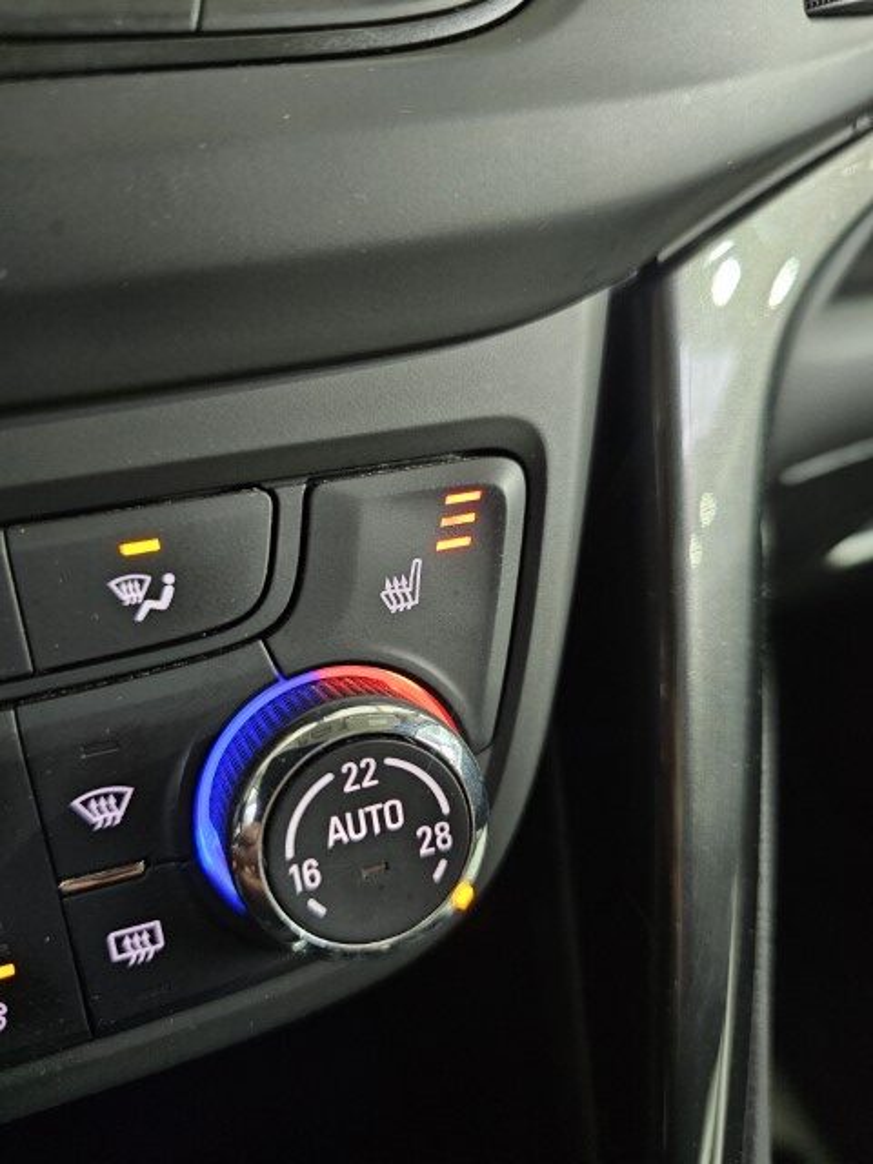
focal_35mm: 23
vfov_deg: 73.9
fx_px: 773
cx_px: 436
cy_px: 582
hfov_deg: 58.9
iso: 800
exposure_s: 1/25
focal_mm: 6.3
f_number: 1.7
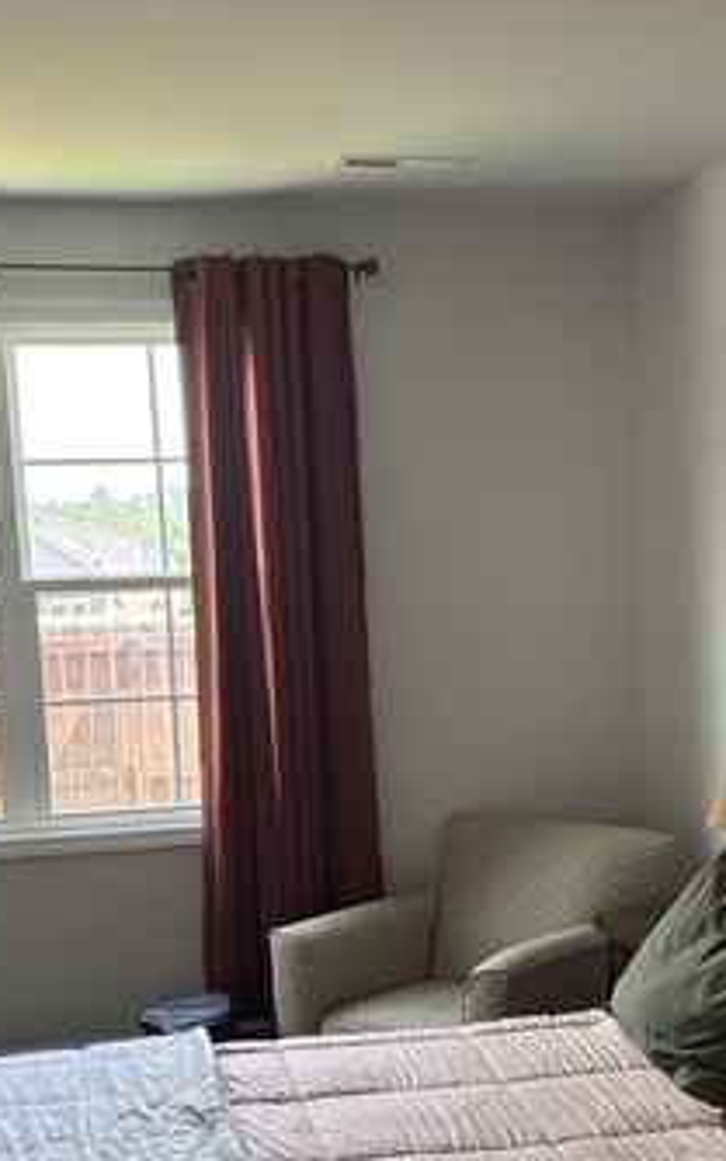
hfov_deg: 23.4
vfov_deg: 36.5
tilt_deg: -6.3
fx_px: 1740
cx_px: 498
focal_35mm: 55
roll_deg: +2.1
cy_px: 779
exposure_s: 1/120
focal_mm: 5.96
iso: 250
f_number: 1.6
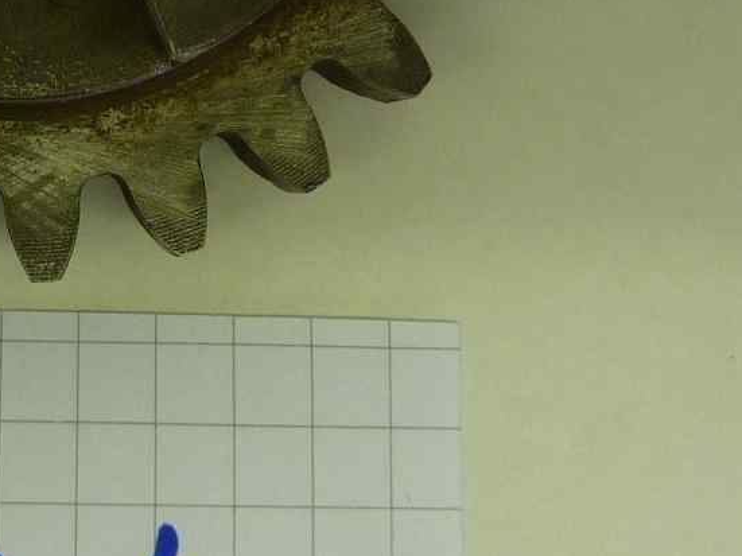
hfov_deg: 20.6
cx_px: 47
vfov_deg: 15.4
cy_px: -94
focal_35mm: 93
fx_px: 1993
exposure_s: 1/50
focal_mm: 4.1
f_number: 3.3
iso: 80
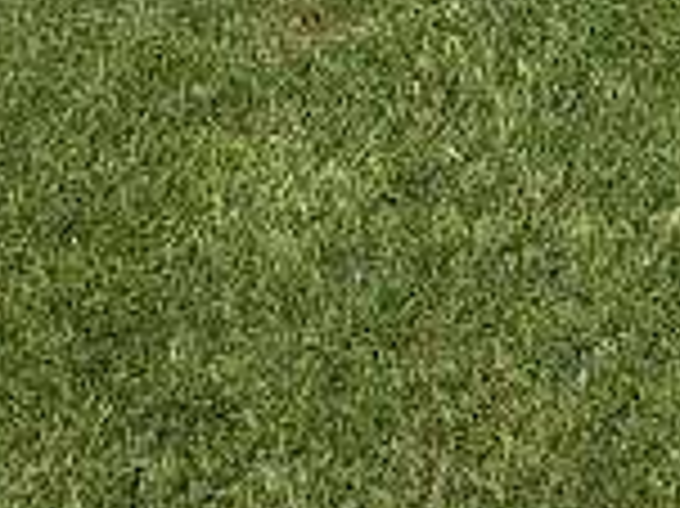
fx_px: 1865
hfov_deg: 18.4
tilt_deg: +2.2
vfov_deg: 10.7
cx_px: 1018
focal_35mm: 95
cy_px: -1012
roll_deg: +0.6
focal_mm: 2.22
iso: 40
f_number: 2.2
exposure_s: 1/99
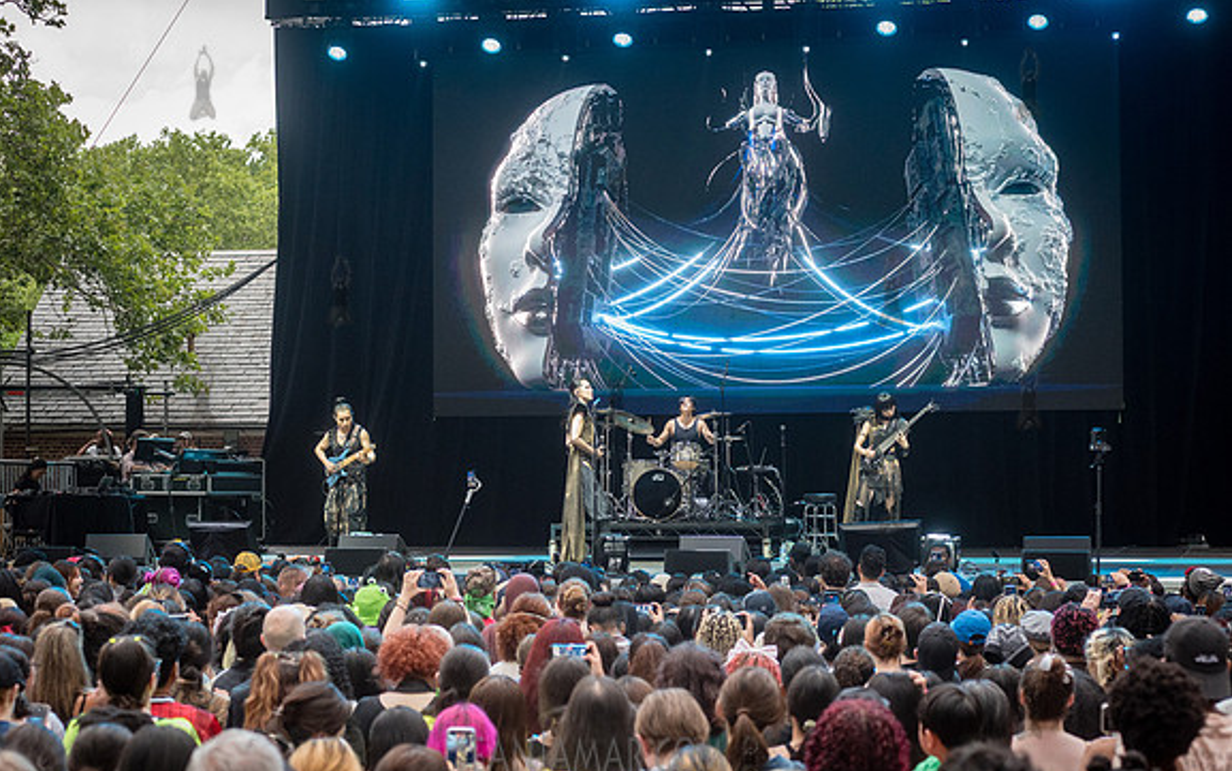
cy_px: 392
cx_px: 615
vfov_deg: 15.9
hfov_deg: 25.2
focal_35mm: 82
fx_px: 2754
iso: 2500
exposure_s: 1/320
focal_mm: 80
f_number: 4.5
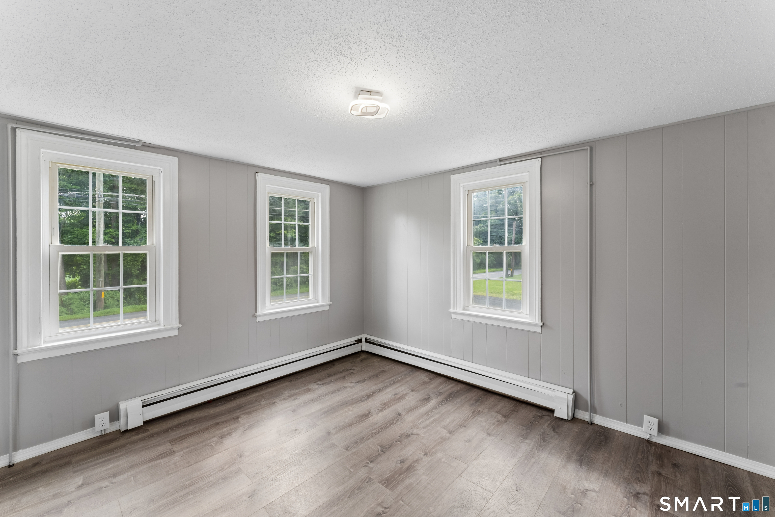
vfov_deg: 81.2
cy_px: 258
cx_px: 388
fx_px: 301
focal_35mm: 14
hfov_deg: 104.3
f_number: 13
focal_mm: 14
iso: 400
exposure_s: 1/10
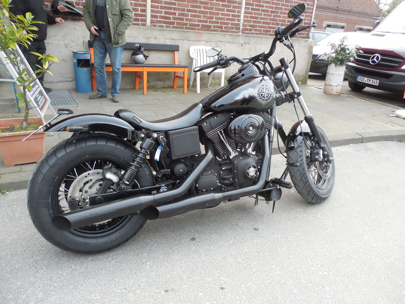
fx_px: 292
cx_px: 202
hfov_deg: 69.4
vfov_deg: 54.9
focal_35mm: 25
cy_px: 152
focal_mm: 4.5
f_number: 3.3
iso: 125
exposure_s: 1/160
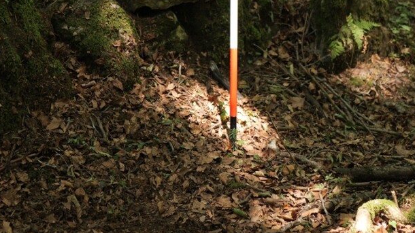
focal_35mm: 88
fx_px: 968
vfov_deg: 13.6
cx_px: 201
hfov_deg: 24.2
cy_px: 11
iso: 800
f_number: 4
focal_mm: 50
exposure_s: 1/100
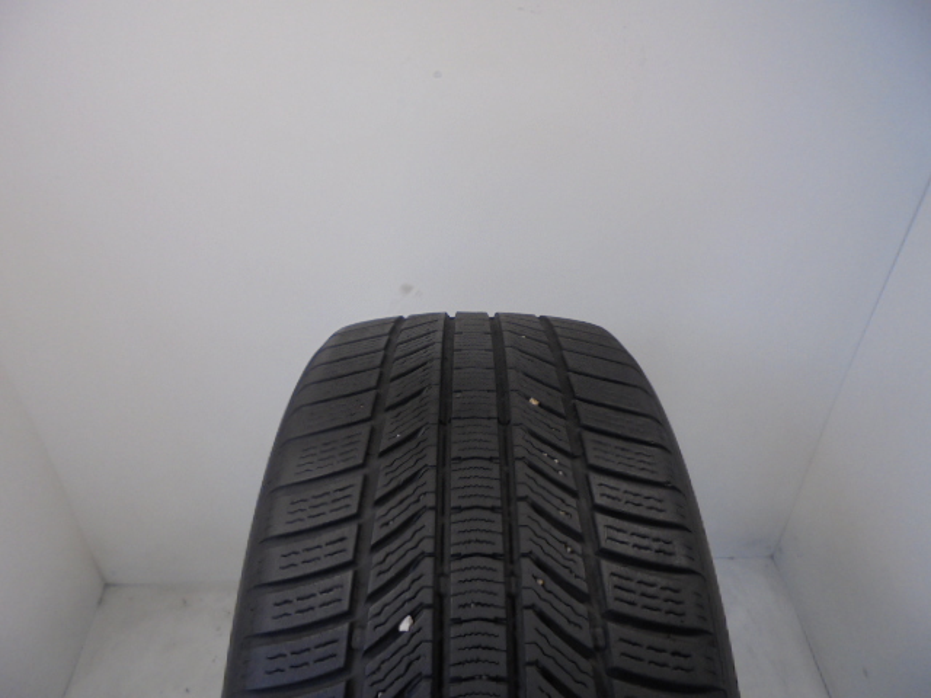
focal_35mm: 26
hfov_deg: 67.3
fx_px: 699
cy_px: 349
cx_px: 466
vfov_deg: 53.1
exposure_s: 1/50
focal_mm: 4.6
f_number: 3.5
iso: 100
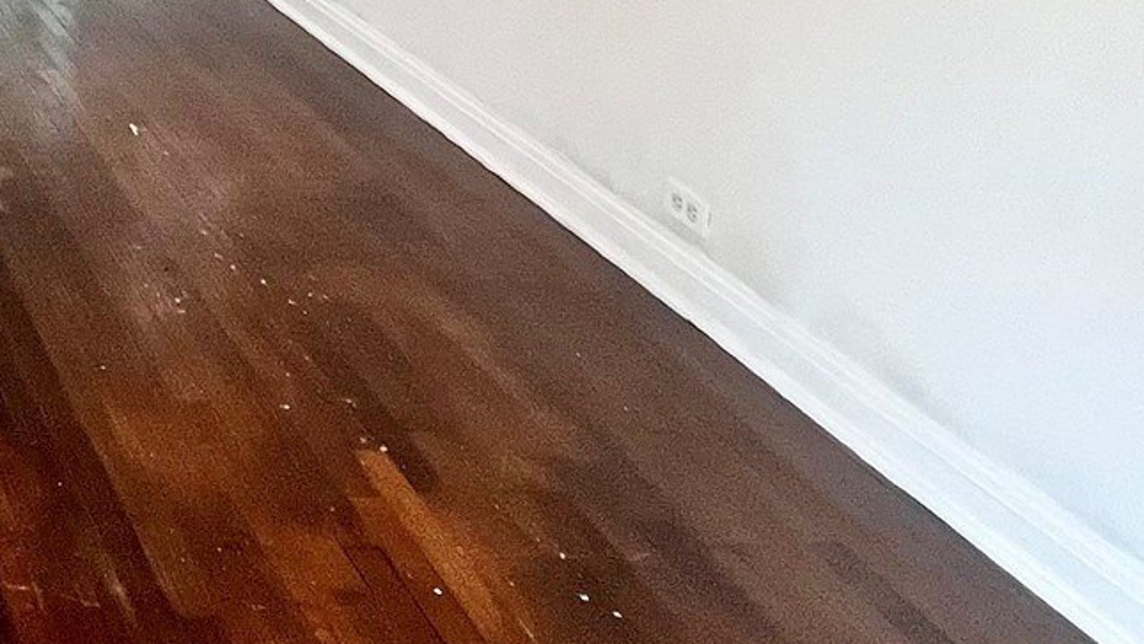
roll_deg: -1.1
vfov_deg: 22.2
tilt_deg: -7.6
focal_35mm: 45
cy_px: -302
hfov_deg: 34.3
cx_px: -294
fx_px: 1365
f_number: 1.8
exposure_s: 1/120
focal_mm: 1.57
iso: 250
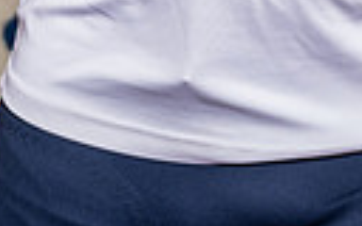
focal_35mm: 122
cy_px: -376
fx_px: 1204
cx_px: 223
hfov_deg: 17.1
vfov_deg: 9.2
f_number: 5.6
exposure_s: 1/250
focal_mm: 34
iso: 100
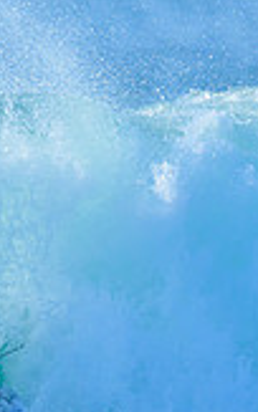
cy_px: 282
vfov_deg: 0.6
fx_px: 39071
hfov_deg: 0.4
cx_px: -265
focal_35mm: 3476
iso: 450
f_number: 6.3
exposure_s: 1/2000
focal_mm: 800
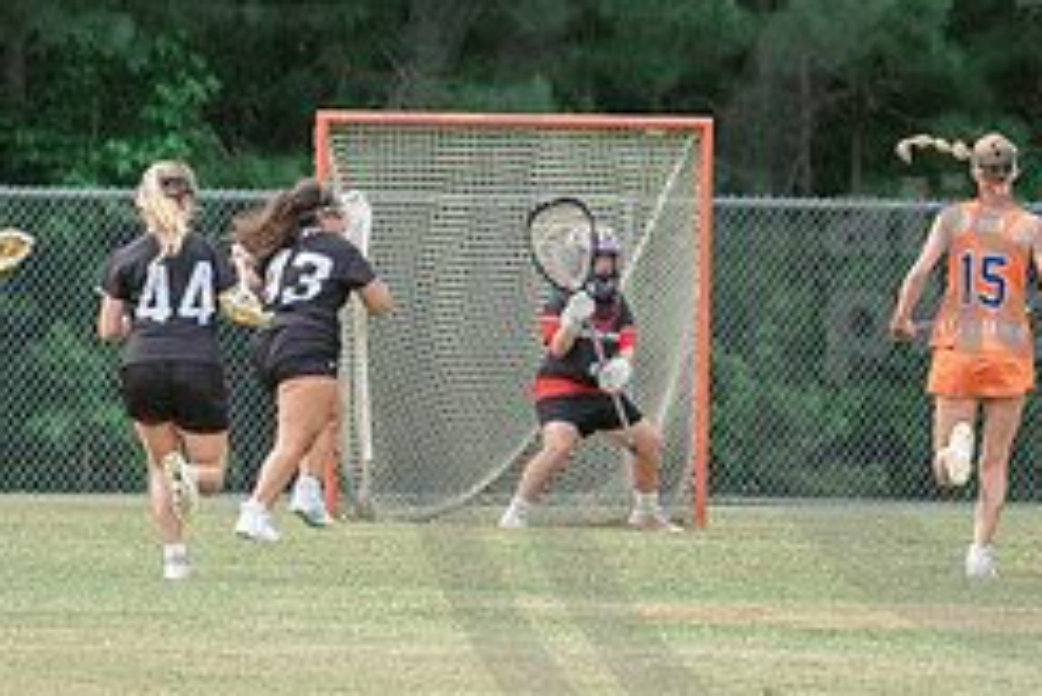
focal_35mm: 660
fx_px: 19114
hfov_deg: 3.1
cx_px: 1613
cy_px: 303
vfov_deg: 2.1
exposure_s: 1/640
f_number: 3
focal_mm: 200
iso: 250
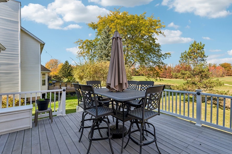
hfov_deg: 93.1
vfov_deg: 70.3
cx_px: 125
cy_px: 74
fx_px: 109
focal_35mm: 17
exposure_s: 1/250
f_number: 8
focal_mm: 14
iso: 200
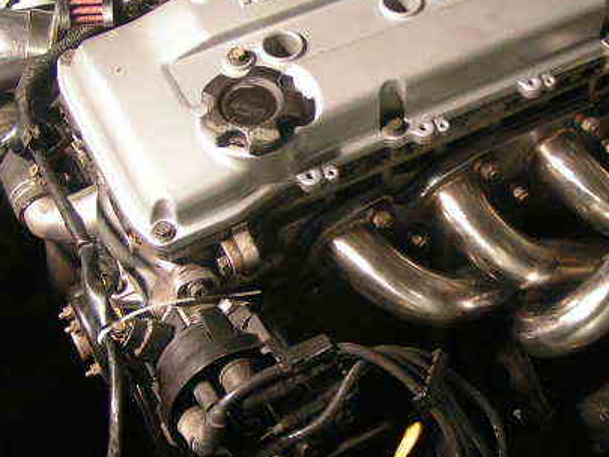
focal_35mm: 60
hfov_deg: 31.4
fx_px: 1056
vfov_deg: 24.4
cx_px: 480
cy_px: 221
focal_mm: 5.8
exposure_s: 1/40
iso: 160
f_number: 2.8
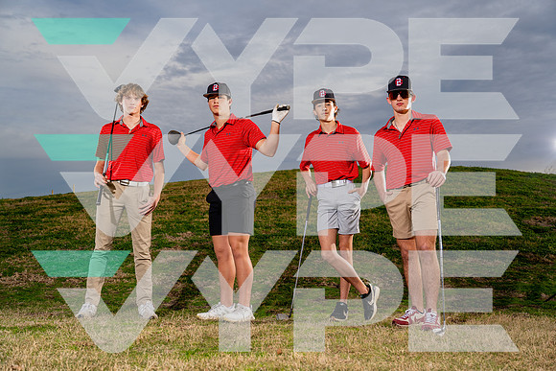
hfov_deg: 57.2
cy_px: 186
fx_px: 510
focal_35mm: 33
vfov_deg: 40.0
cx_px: 278
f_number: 4
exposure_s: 1/1000
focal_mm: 33
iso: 100
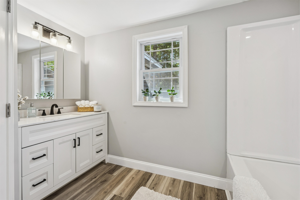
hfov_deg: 95.0
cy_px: 100
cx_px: 150
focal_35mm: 16
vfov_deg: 72.1
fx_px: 137
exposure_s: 1/20
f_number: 8
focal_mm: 16.5
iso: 500
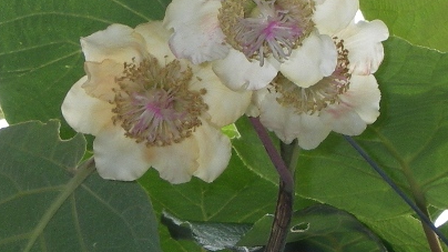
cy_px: 74
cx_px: 241
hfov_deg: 34.9
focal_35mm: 60
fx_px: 713
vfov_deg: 19.9
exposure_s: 1/100
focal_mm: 6.3
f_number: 6.6
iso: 80
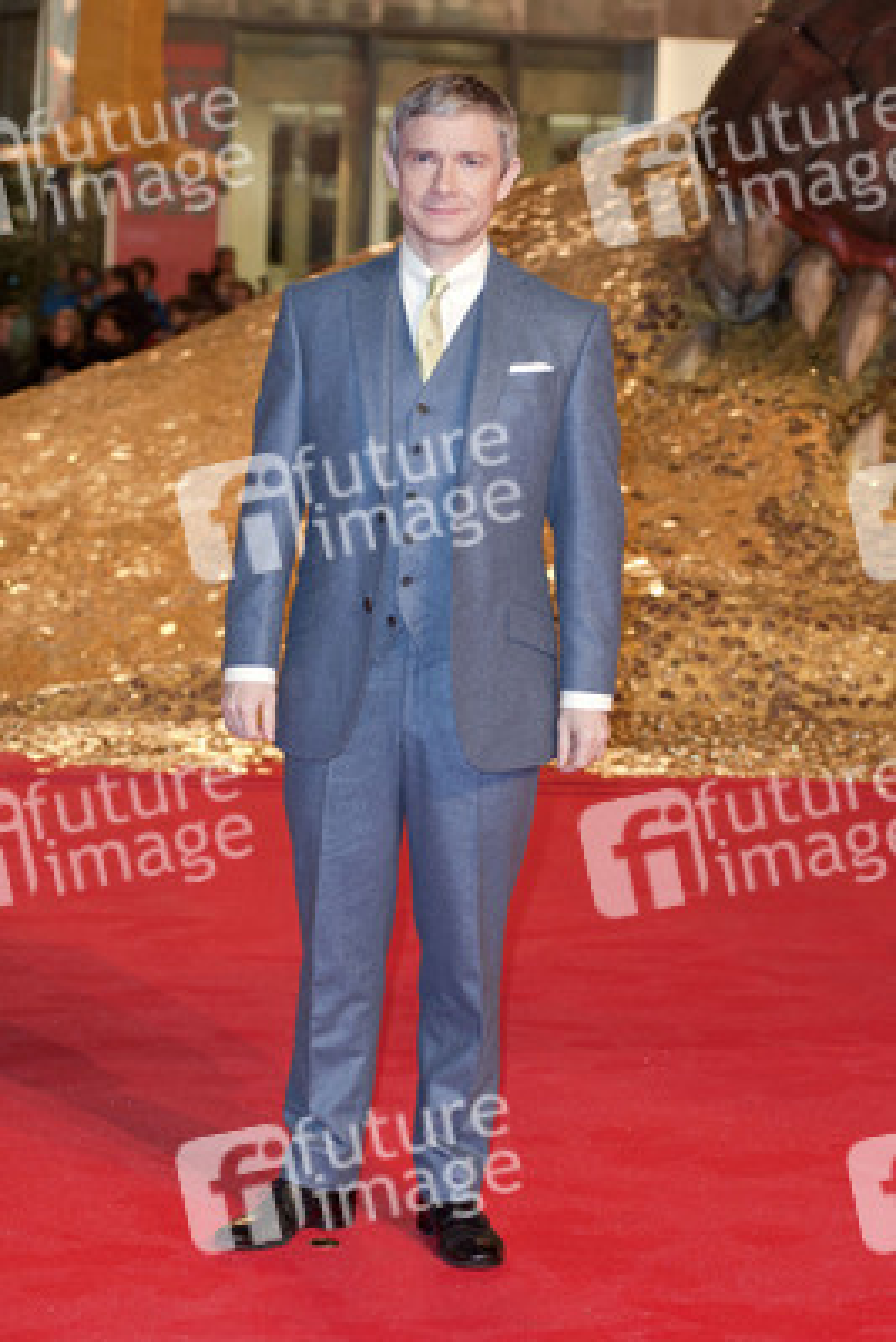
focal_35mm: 80
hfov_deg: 17.1
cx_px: 448
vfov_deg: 25.4
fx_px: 2984
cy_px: 671
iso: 1000
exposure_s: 1/160
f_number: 5.6
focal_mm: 80
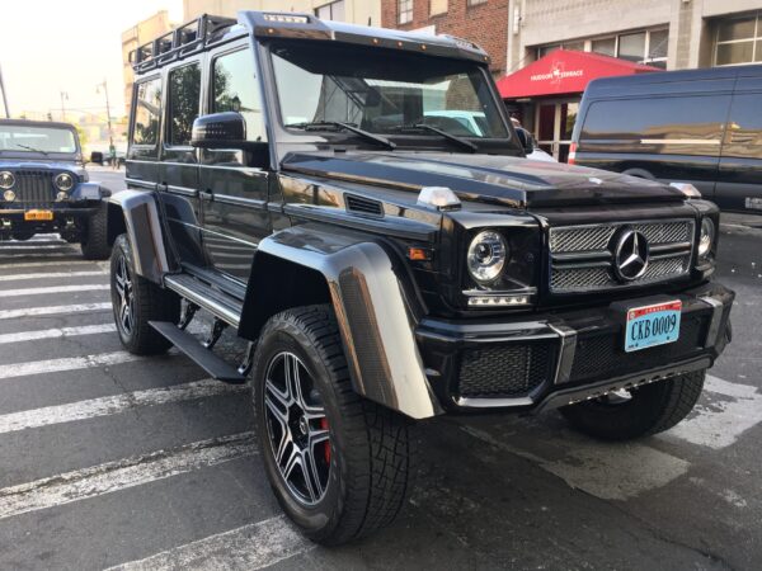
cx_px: 381
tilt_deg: -11.8
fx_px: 638
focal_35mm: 29
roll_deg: -1.0
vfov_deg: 48.2
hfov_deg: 61.7
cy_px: 286
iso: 25
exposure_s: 1/60
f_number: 2.2
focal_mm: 4.15
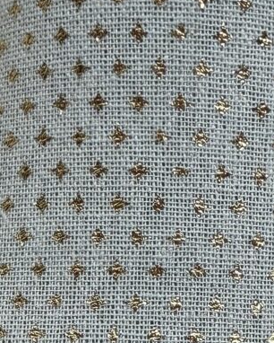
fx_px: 932
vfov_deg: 20.1
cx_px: 202
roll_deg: +0.2
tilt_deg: -6.5
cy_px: 349
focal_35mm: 92
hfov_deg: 16.6
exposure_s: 1/100
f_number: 2.2
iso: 200
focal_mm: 2.22
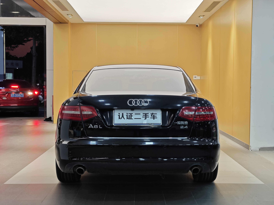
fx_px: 364
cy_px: 102
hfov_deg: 41.2
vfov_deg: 31.5
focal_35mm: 46
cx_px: 137
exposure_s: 1/98.6
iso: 100
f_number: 1.9
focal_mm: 8.7
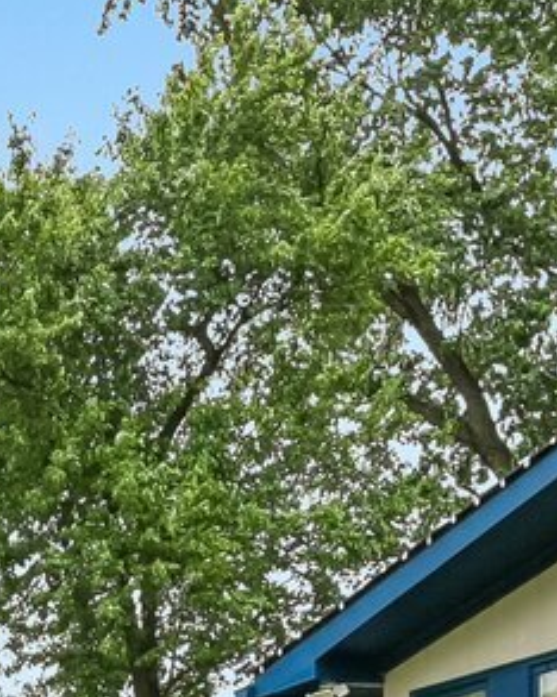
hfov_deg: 12.9
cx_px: -526
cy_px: 1231
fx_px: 2166
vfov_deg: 15.8
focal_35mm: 105
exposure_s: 1/400
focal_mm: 16
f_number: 8
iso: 100
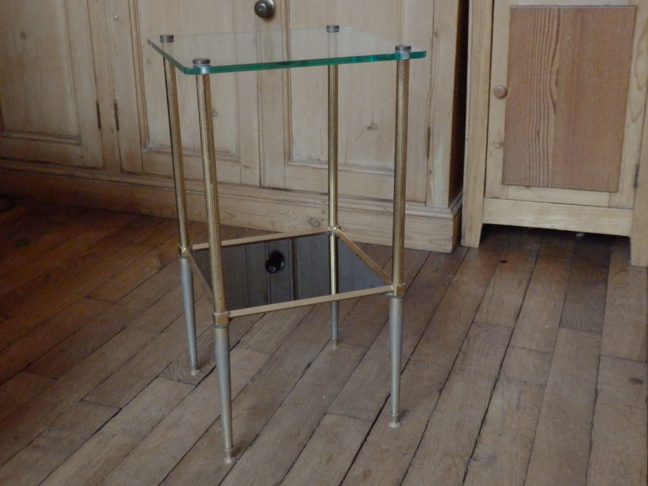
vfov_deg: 36.0
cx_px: 324
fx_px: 749
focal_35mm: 40
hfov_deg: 46.8
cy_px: 243
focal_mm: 7.3
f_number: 3.7
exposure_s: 1/15
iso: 1600
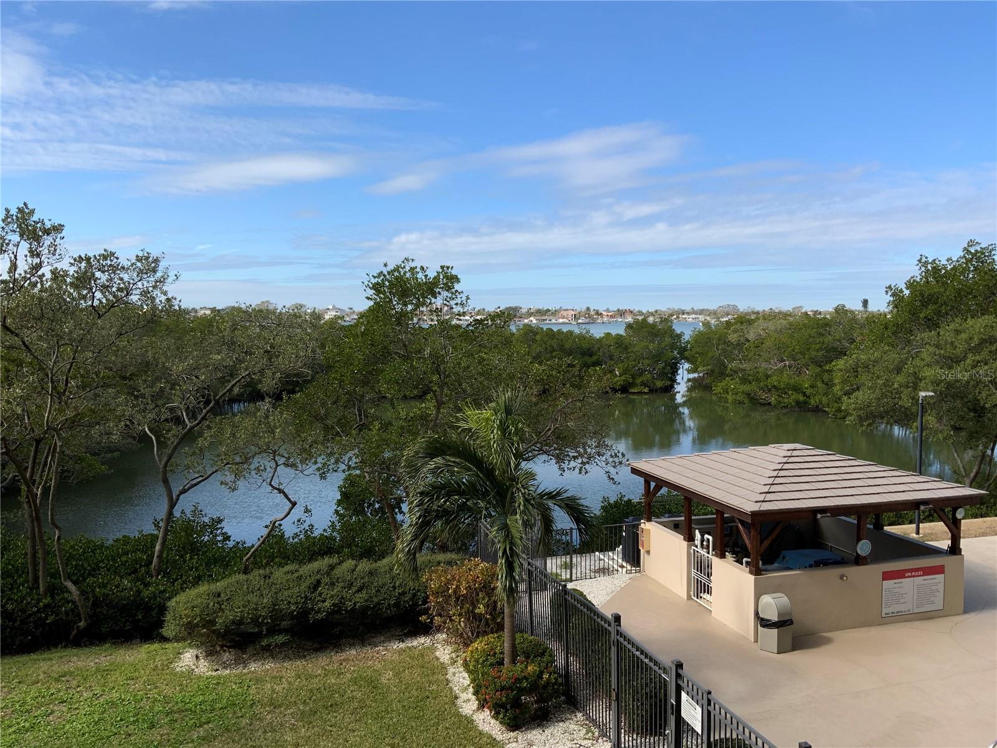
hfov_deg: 61.7
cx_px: 498
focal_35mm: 29
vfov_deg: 48.2
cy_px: 374
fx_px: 835
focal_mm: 3
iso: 16
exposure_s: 1/1848
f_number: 1.8
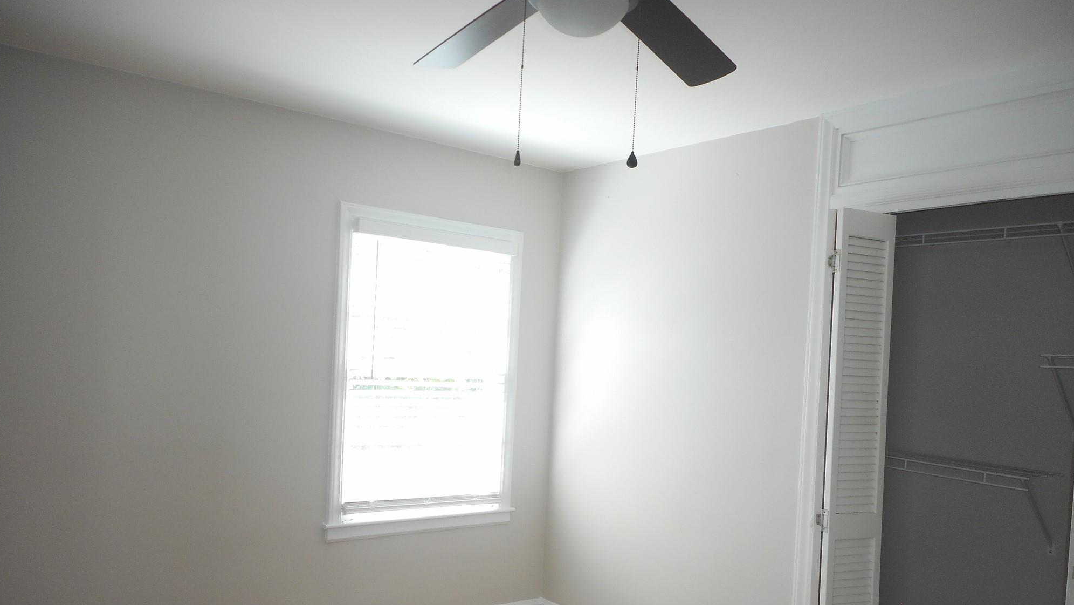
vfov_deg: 41.1
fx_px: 797
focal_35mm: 28
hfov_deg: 67.9
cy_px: 390
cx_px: 535
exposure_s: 1/30
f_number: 3.7
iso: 100
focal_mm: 4.5
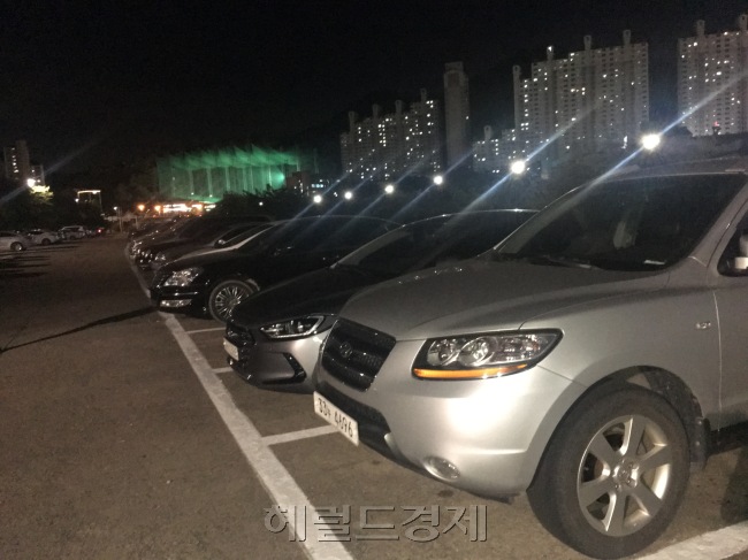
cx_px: 374
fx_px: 626
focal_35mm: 29
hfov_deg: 61.7
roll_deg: +3.9
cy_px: 280
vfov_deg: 48.2
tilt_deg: -5.7
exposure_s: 1/16
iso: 800
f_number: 2.2
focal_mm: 4.15
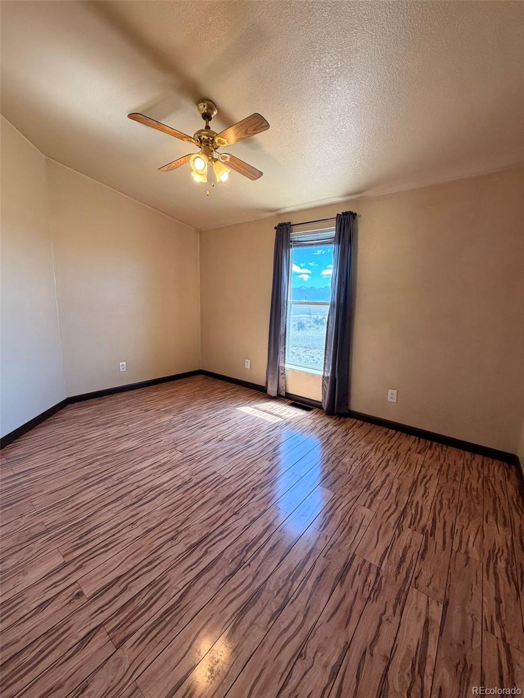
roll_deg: -1.2
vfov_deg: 102.1
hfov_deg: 85.7
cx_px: 262
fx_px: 283
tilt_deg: -9.6
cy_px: 349
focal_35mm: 14
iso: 160
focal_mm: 2.22
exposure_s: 1/120
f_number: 2.2
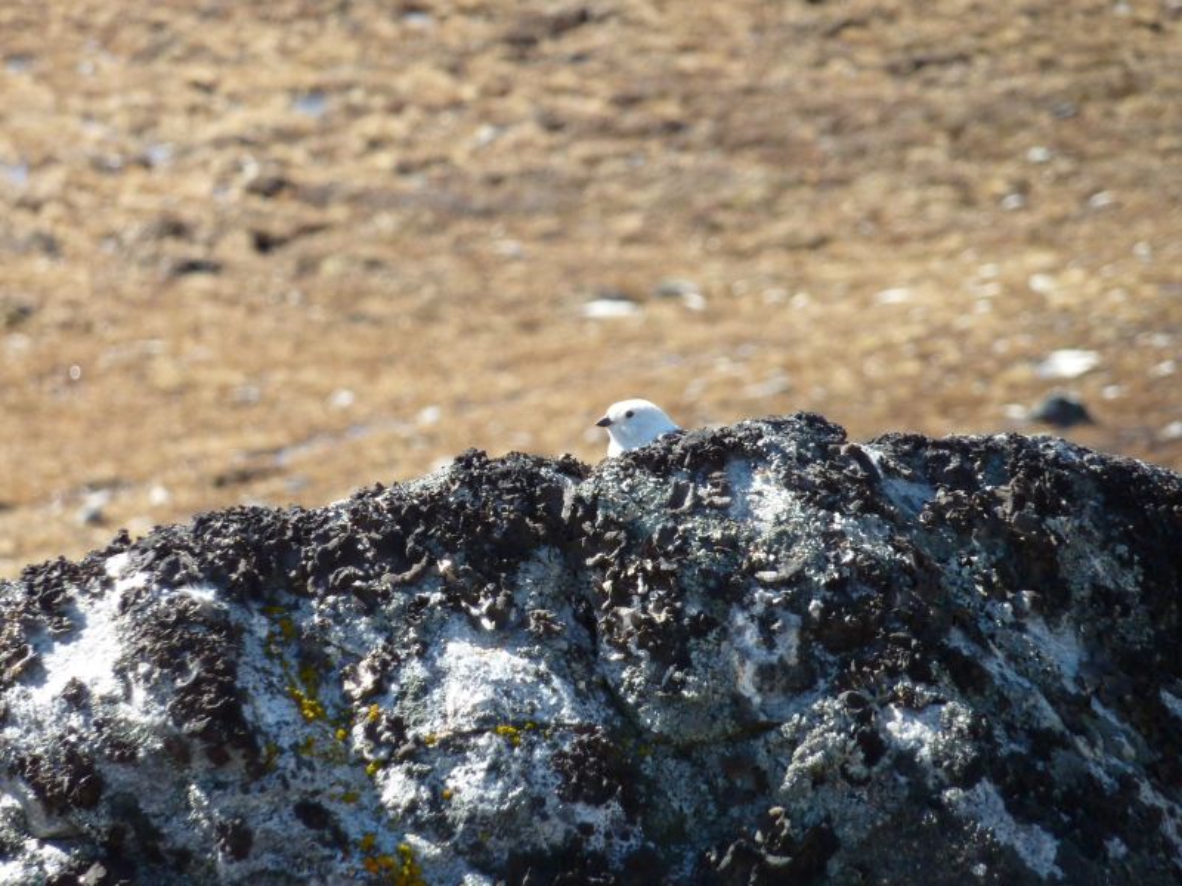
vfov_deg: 5.0
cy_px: 443
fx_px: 10244
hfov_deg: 6.6
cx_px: 591
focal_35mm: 300
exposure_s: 1/320
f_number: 4.9
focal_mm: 49.2
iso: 160
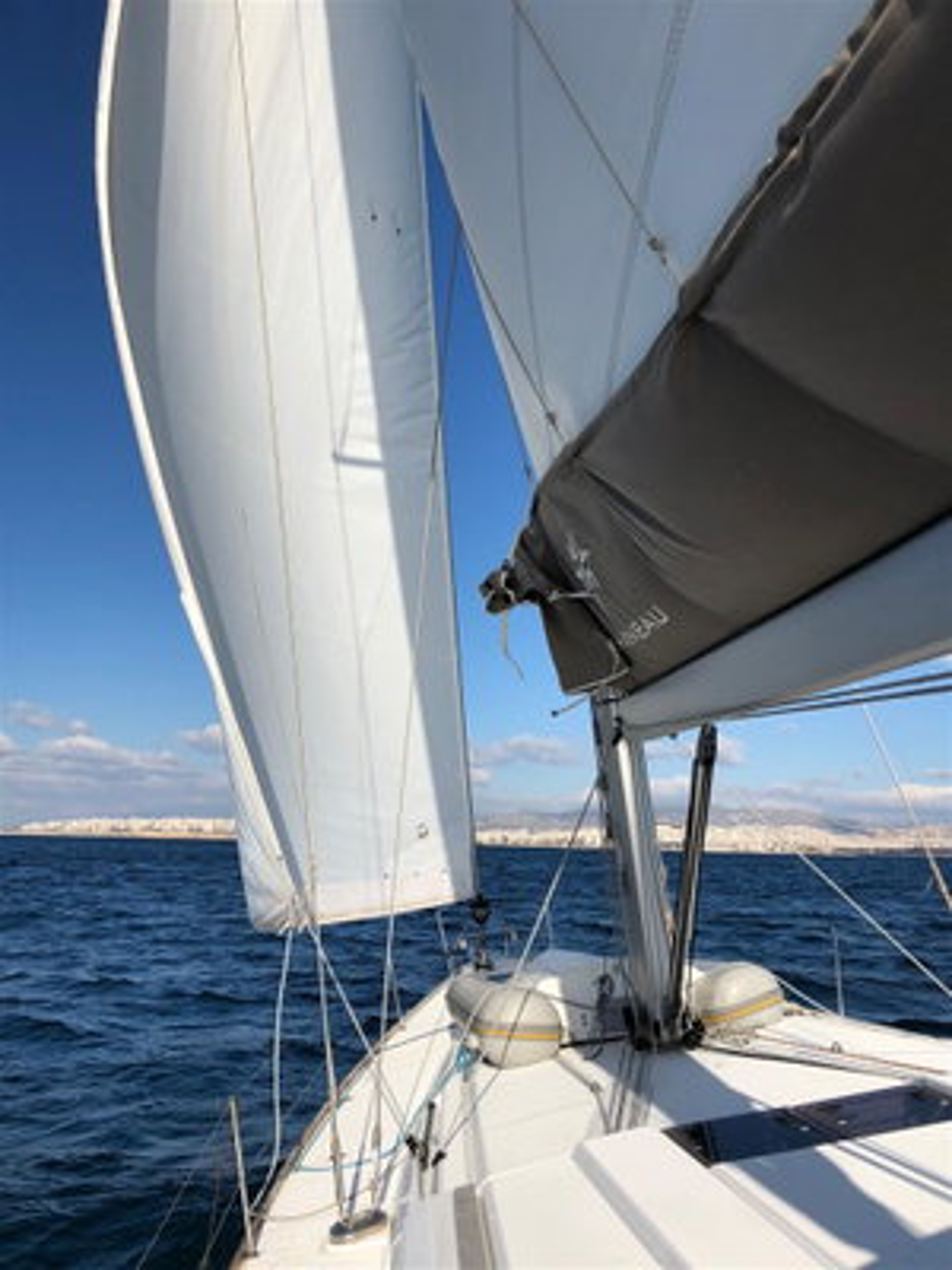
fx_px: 1027
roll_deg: -1.8
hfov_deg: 49.7
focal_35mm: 28
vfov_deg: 63.4
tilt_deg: +11.2
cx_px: 476
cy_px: 635
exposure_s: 1/3436
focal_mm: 3.99
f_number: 1.8
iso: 20
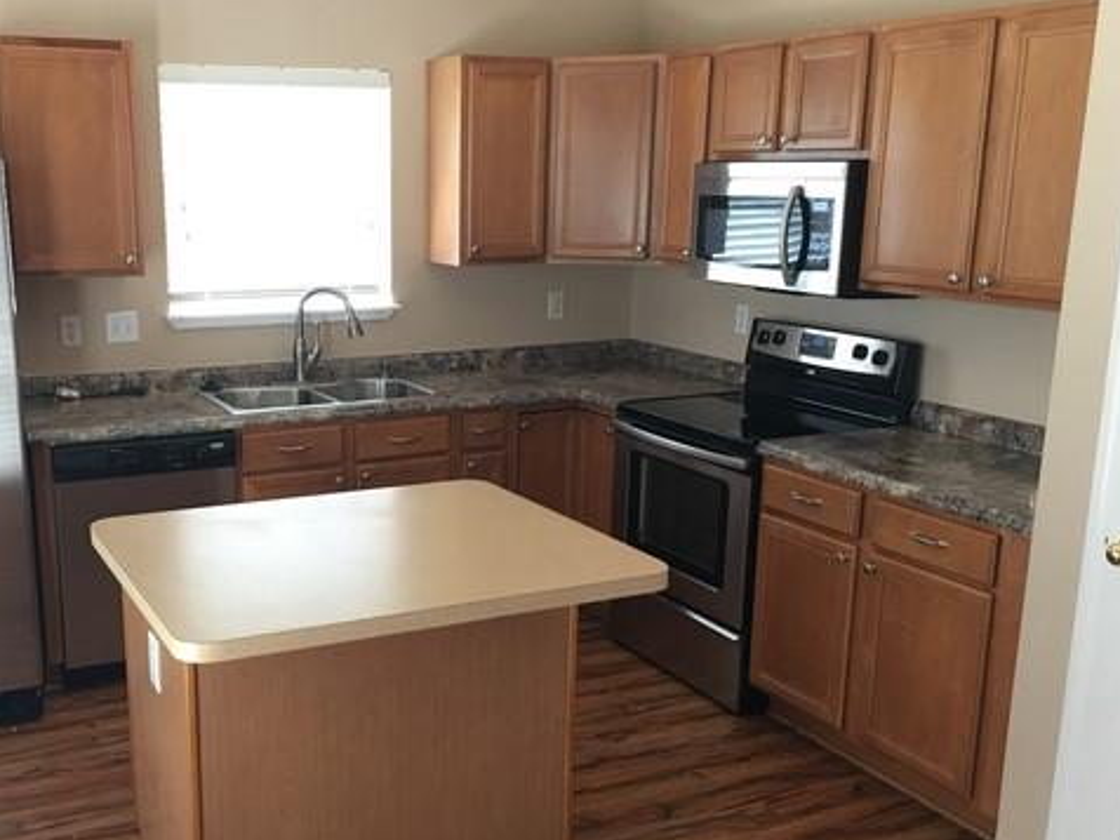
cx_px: 412
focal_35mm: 39
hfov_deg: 47.4
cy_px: 508
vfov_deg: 36.7
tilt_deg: -12.8
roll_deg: +0.2
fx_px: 1262
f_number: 2.2
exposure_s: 1/15
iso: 40
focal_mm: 4.15
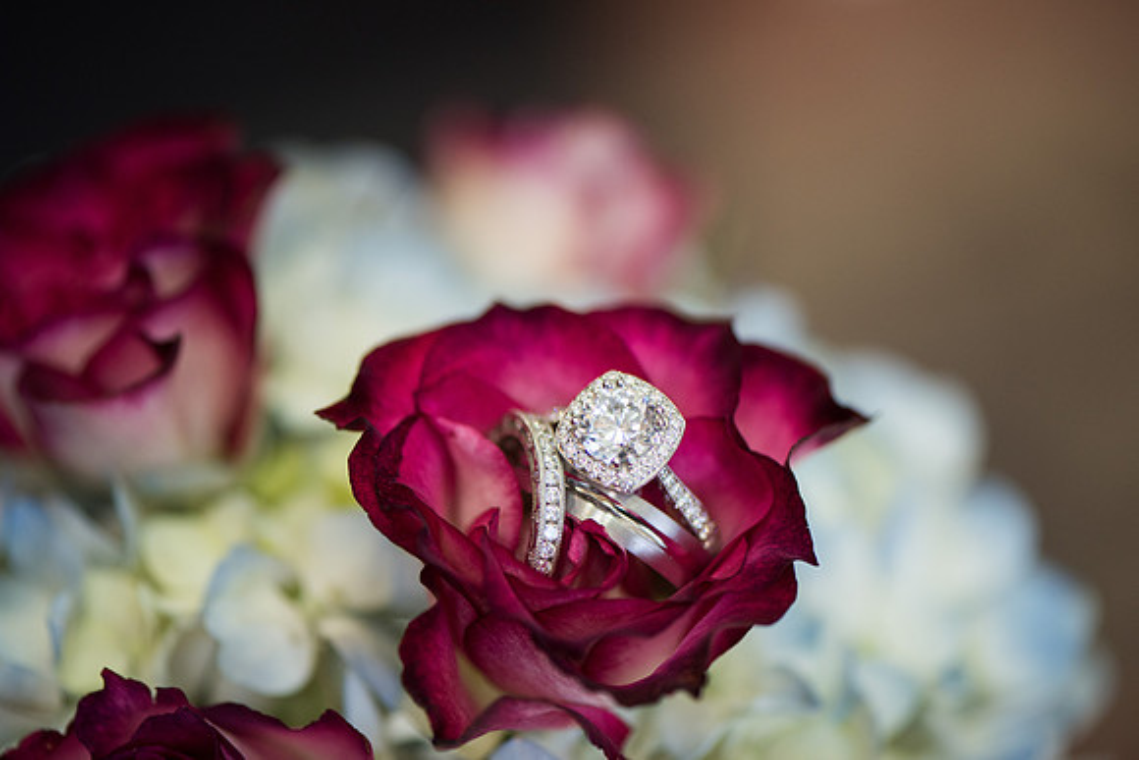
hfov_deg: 18.6
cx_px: 567
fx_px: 3473
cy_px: 362
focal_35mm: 110
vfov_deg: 12.5
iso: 500
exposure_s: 1/640
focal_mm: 105
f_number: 3.2
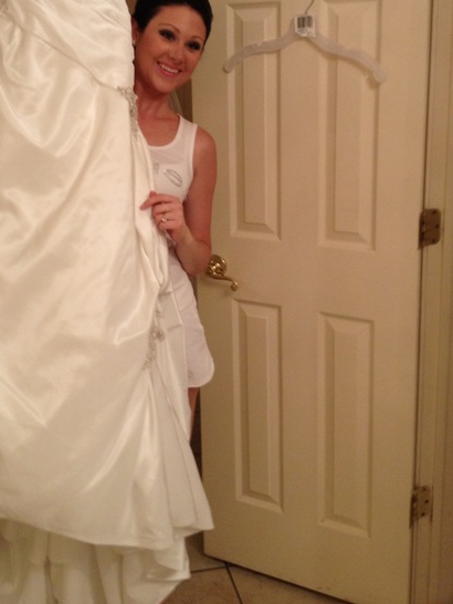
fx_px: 819
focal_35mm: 47
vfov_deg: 40.0
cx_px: 178
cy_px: 206
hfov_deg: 30.8
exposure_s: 1/20
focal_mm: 4.28
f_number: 2.4
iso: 125
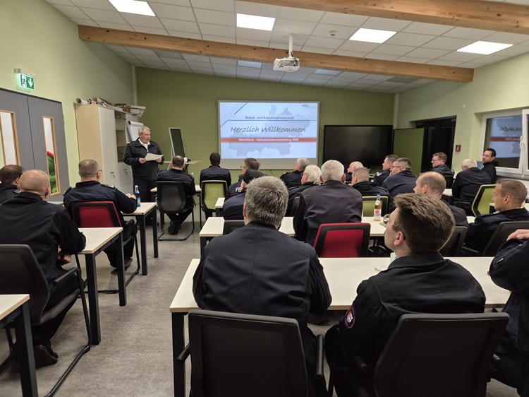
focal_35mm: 23
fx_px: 351
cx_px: 264
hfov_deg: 73.9
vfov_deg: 58.9
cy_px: 198
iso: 125
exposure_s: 1/60
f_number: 1.8
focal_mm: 5.4
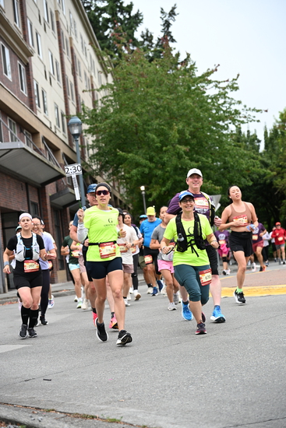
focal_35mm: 73
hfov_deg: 18.7
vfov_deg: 27.7
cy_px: 214
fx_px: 869
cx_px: 143
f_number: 4
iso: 1600
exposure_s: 1/800
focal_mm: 73
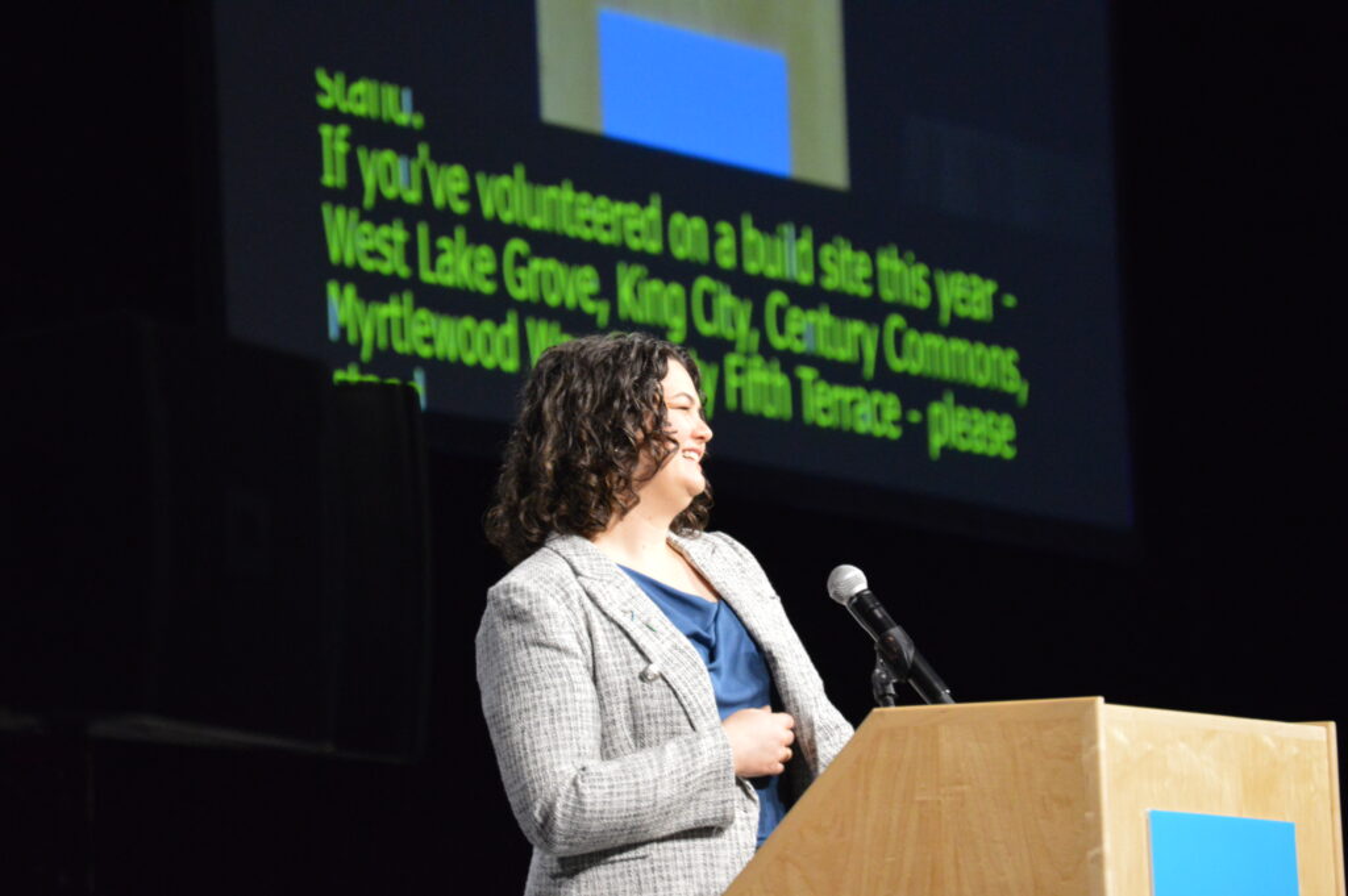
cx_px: 674
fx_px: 9821
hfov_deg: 7.9
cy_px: 448
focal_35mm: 262
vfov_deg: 5.2
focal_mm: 175
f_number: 5.3
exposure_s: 1/125
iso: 3200
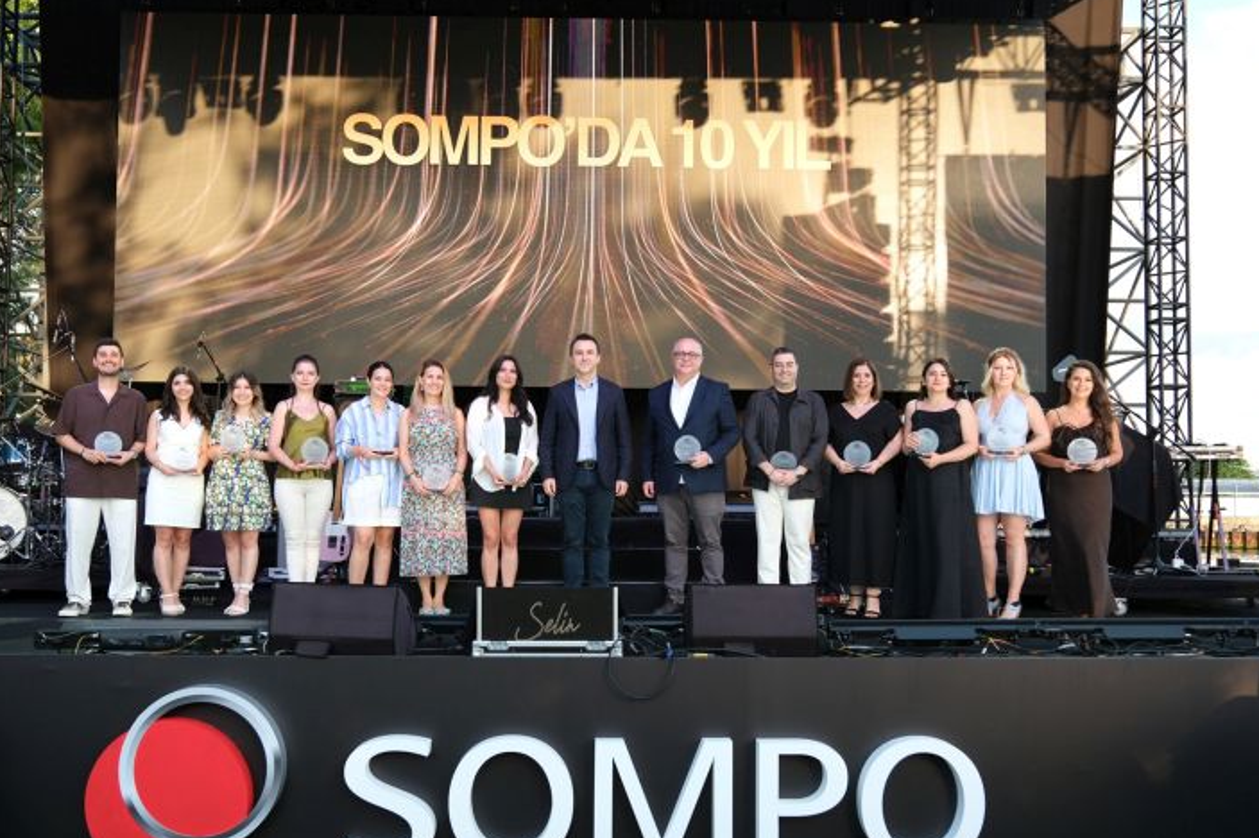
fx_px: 1153
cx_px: 593
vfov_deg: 39.9
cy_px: 436
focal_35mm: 33
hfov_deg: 57.2
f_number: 2.8
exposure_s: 1/640
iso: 500
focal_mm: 19.3
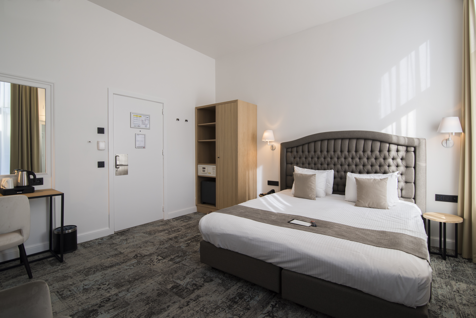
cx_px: 238
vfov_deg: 73.8
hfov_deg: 96.7
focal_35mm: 16
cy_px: 159
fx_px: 212
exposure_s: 1/60
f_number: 5.6
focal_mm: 16
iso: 200
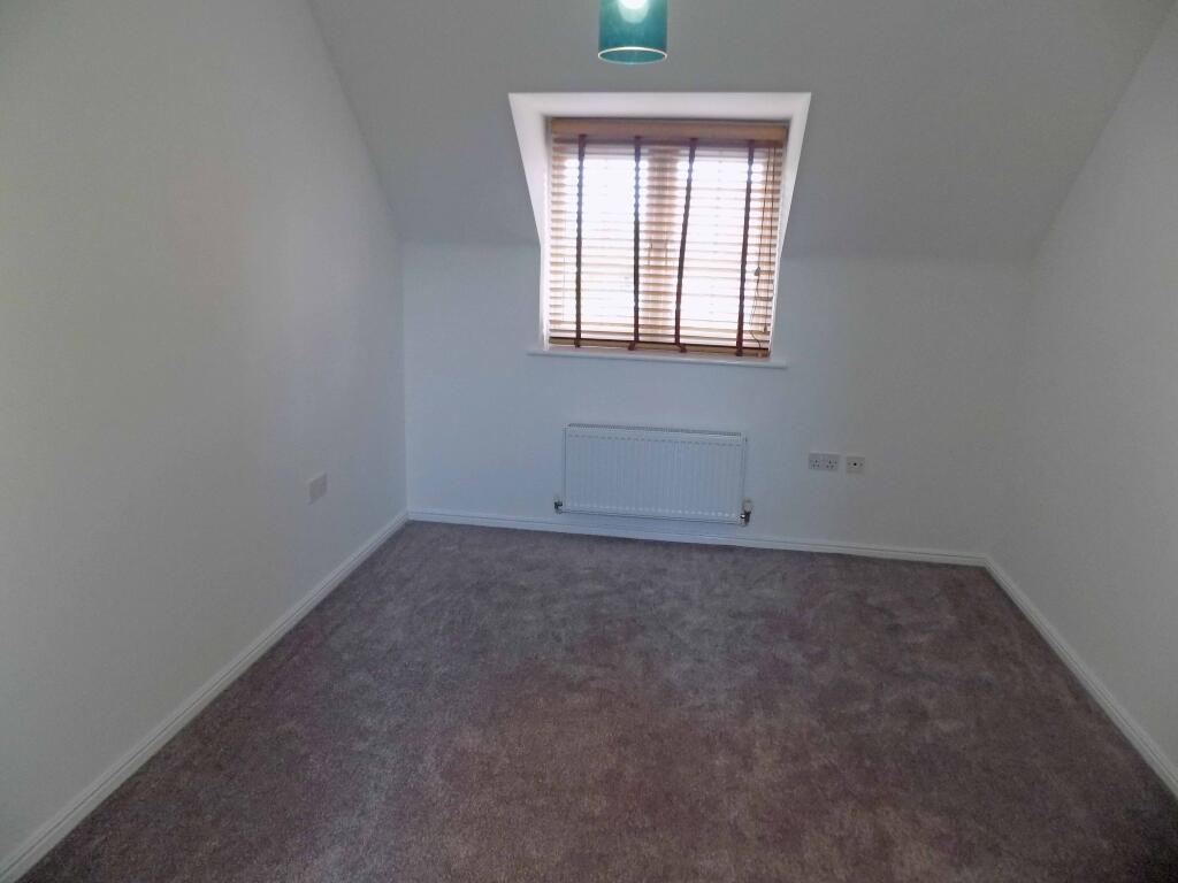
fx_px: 783
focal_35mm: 23
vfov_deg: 58.9
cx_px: 589
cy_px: 442
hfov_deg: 73.9
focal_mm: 4
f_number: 3.1
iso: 200
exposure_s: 1/30
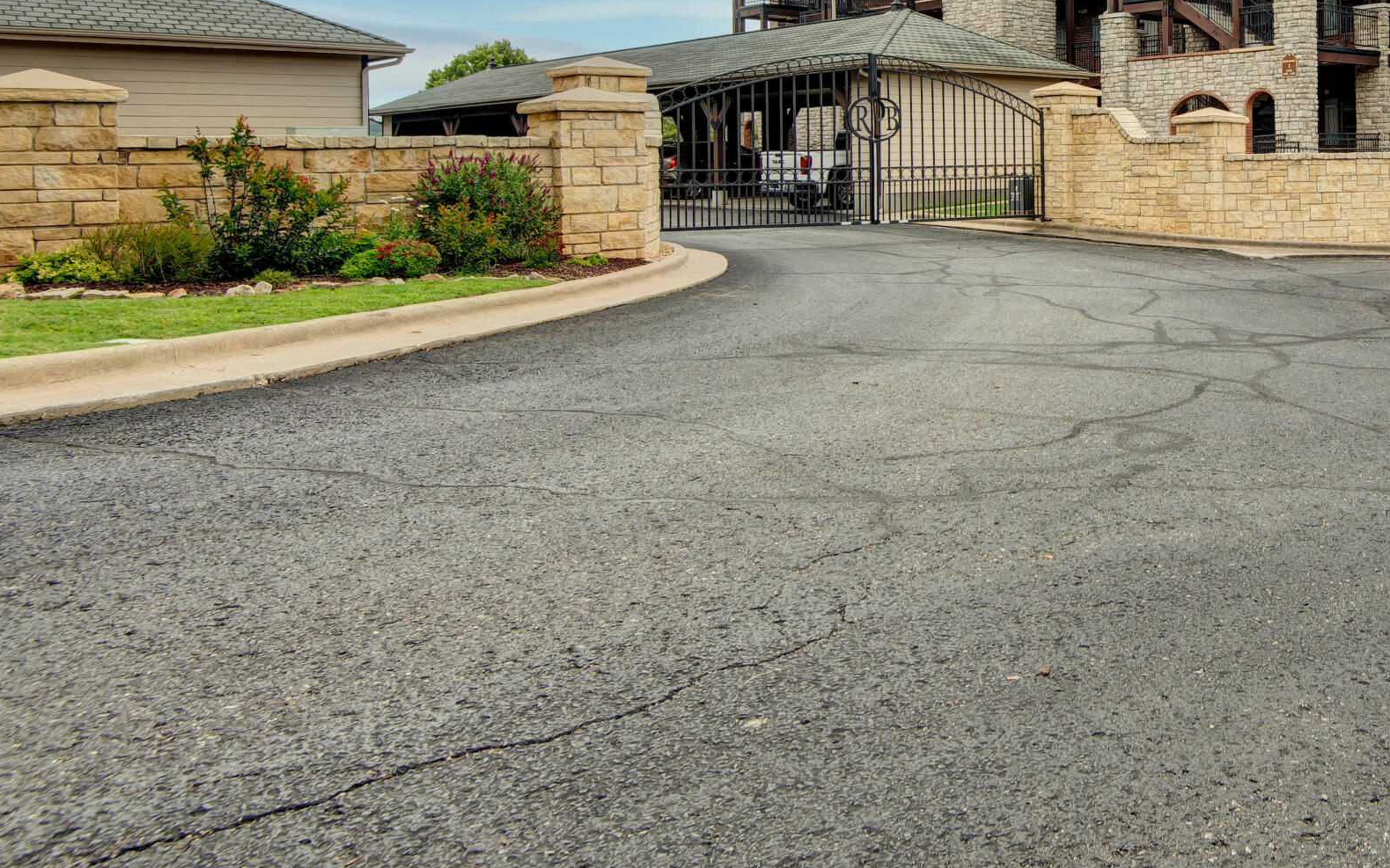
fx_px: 1174
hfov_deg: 53.8
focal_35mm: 31
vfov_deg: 38.7
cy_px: 145
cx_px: 1239
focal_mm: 16
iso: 100
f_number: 6.7
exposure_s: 1/60
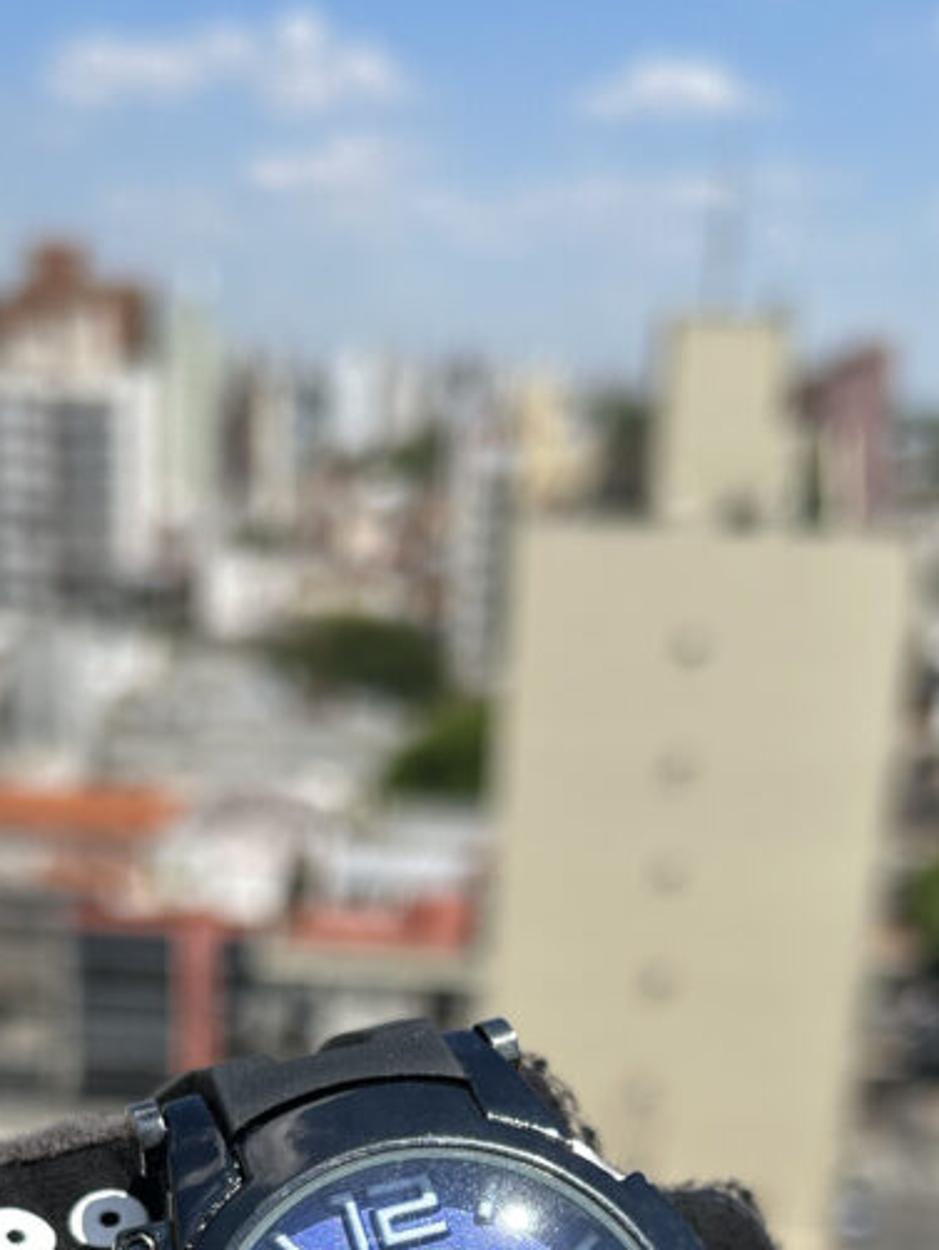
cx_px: 403
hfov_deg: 27.5
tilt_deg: -19.0
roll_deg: -2.9
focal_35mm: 53
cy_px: 1250
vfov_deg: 33.1
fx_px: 1915
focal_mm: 5.7
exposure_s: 1/4630
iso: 50
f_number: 1.5
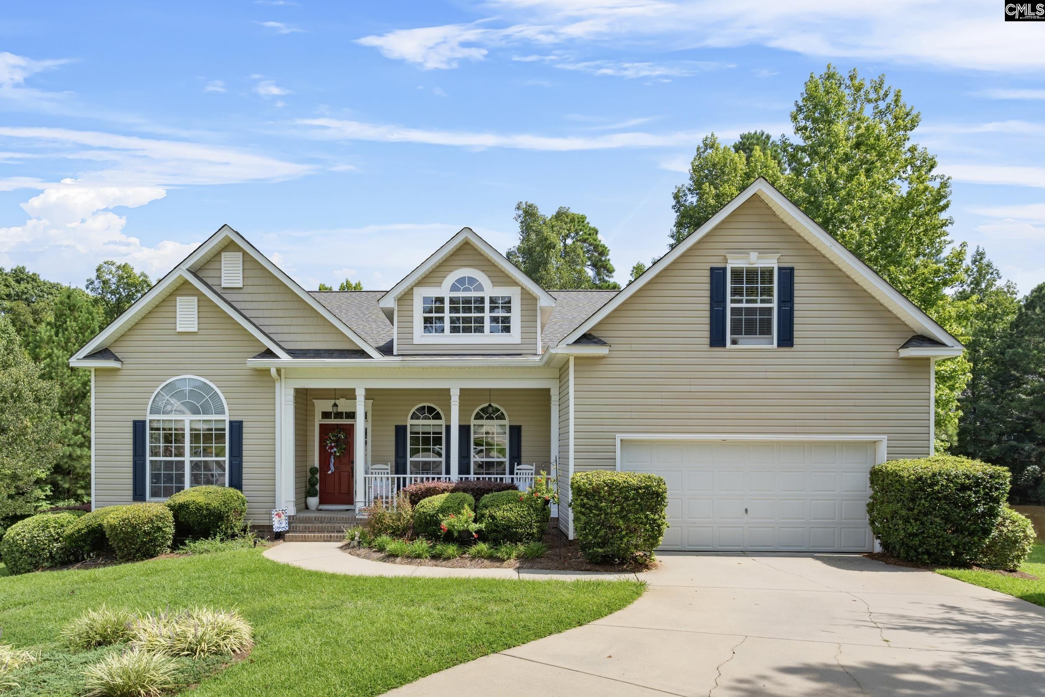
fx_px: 479
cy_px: 348
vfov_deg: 72.1
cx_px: 522
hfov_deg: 95.0
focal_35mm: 16
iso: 200
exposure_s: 1/320
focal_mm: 11
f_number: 6.3
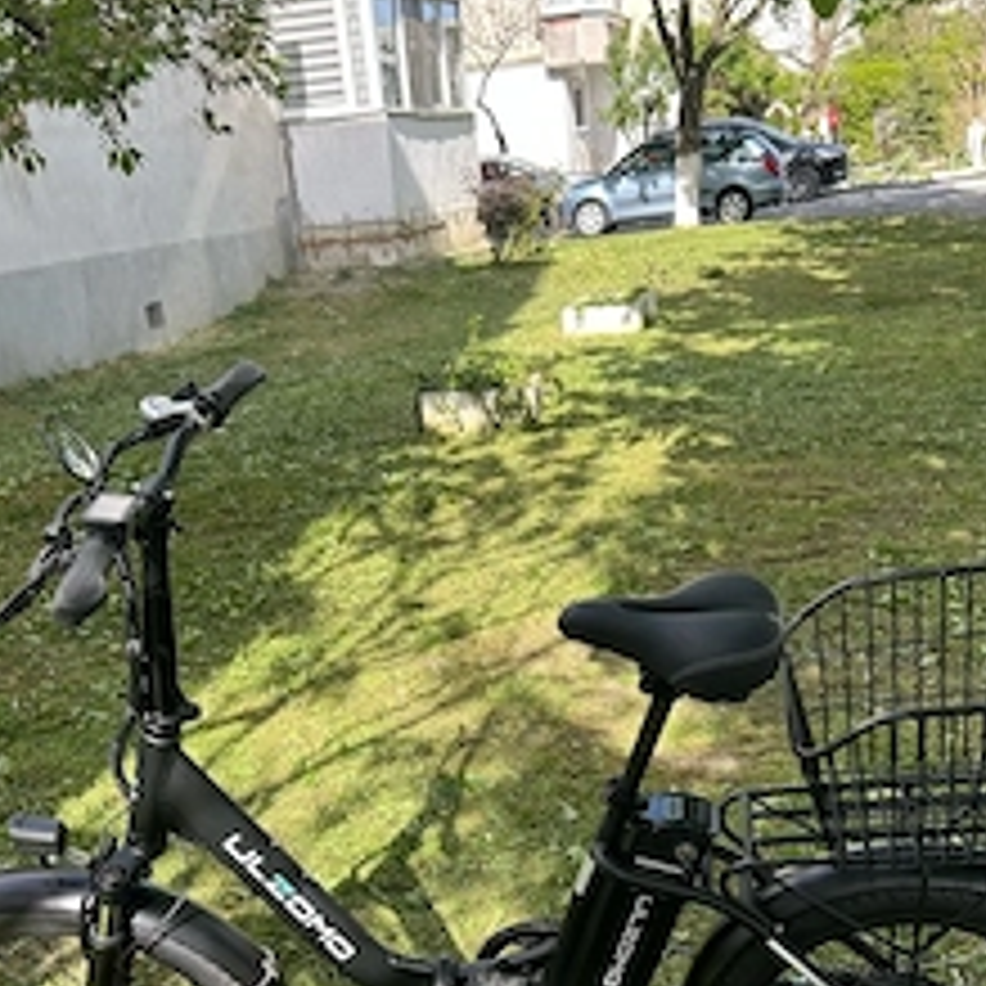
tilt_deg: -25.9
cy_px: 810
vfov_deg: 38.3
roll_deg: +5.2
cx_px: 522
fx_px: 1353
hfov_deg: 40.0
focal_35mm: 42
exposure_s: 1/748
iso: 50
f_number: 1.5
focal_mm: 5.7
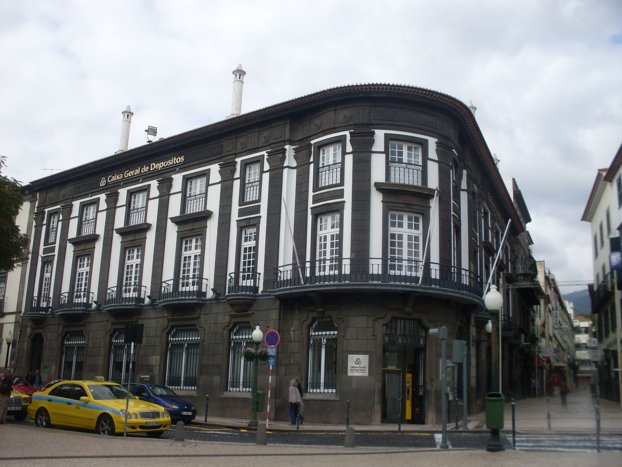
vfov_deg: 37.7
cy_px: 234
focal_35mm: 38
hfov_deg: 49.0
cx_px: 311
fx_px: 683
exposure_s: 1/125
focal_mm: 6.3
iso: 80
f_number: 8.4
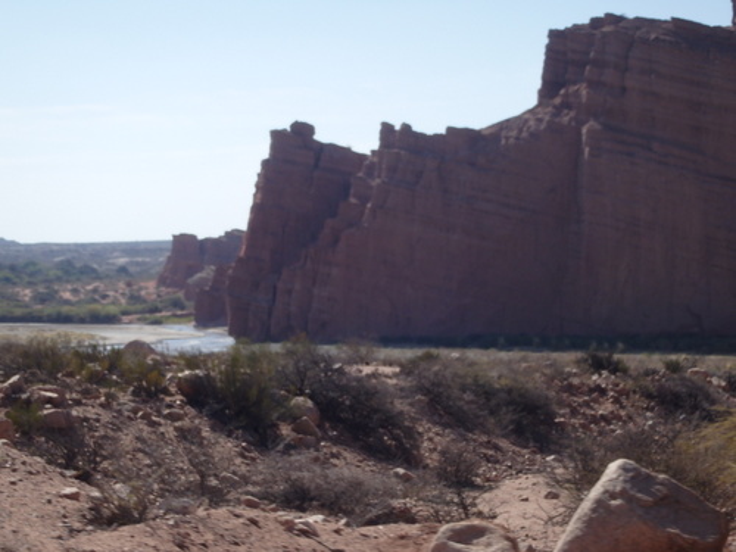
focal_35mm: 84
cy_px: 276
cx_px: 368
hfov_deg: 23.3
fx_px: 1786
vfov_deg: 17.6
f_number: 13
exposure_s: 1/125
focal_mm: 15.1
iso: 125
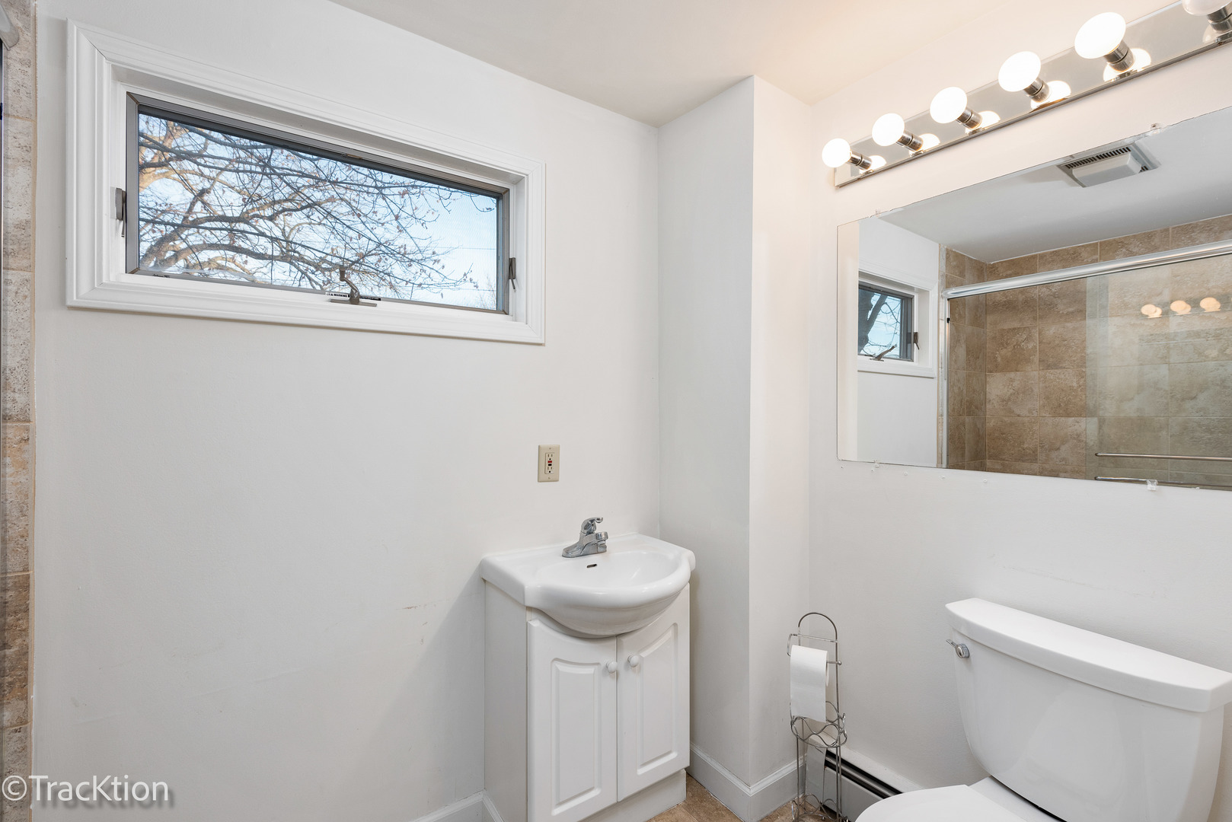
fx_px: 548
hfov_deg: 96.7
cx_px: 616
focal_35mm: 16
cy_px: 411
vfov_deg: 73.8
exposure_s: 1/10
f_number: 8
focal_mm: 16
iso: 500
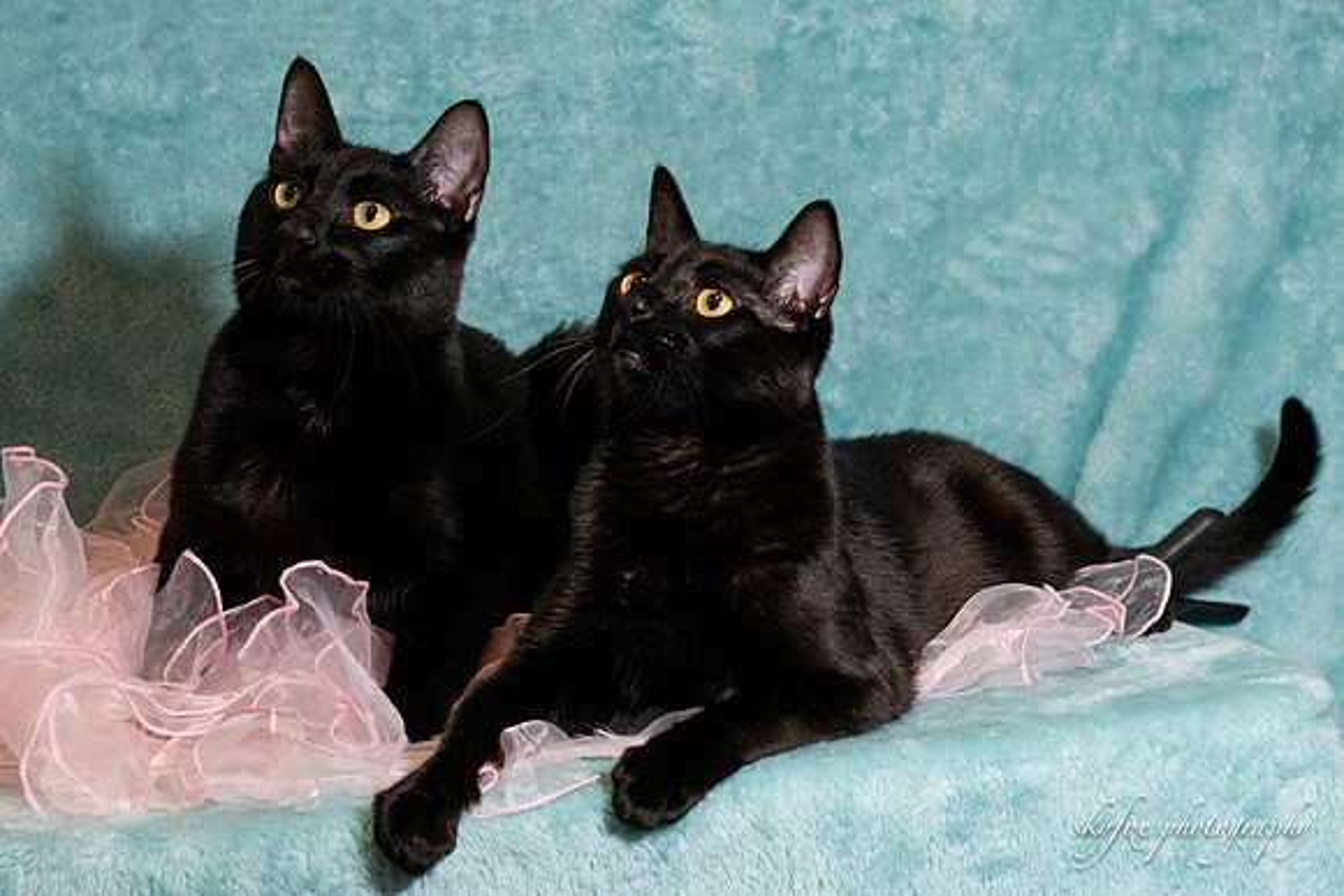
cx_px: 577
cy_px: 300
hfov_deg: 24.0
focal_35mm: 85
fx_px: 3164
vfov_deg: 16.1
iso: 3200
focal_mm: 50
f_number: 5.6
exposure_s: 1/125
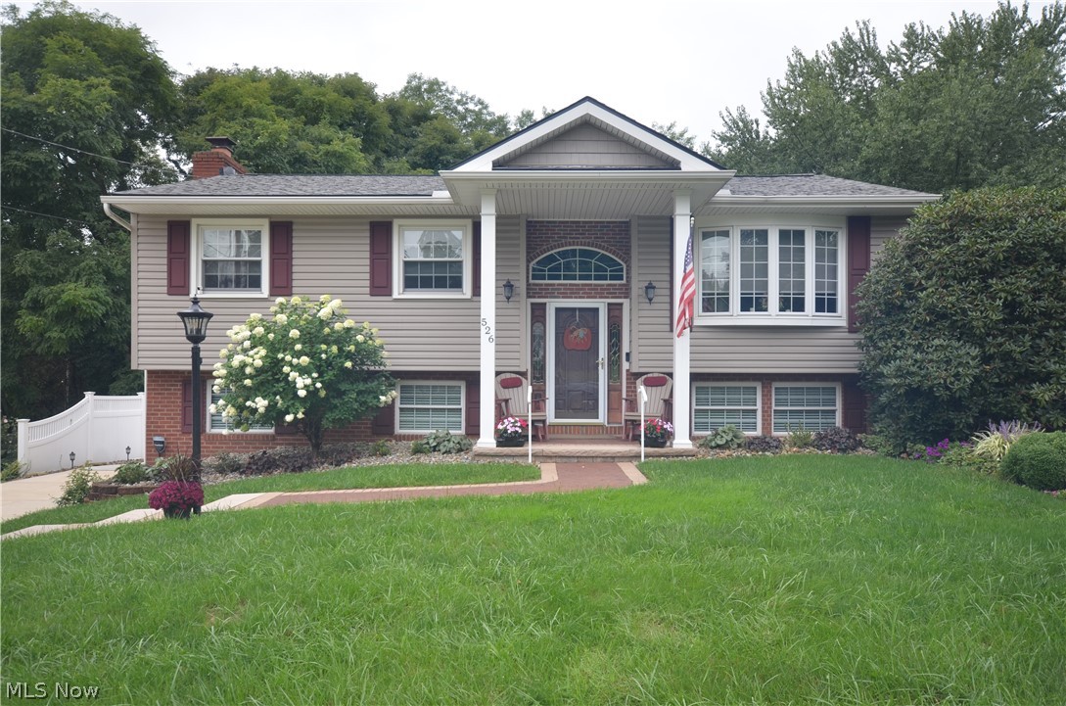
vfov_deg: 47.7
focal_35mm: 27
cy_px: 353
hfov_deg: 67.5
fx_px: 798
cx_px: 533
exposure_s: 1/125
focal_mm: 18
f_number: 5.6
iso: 200
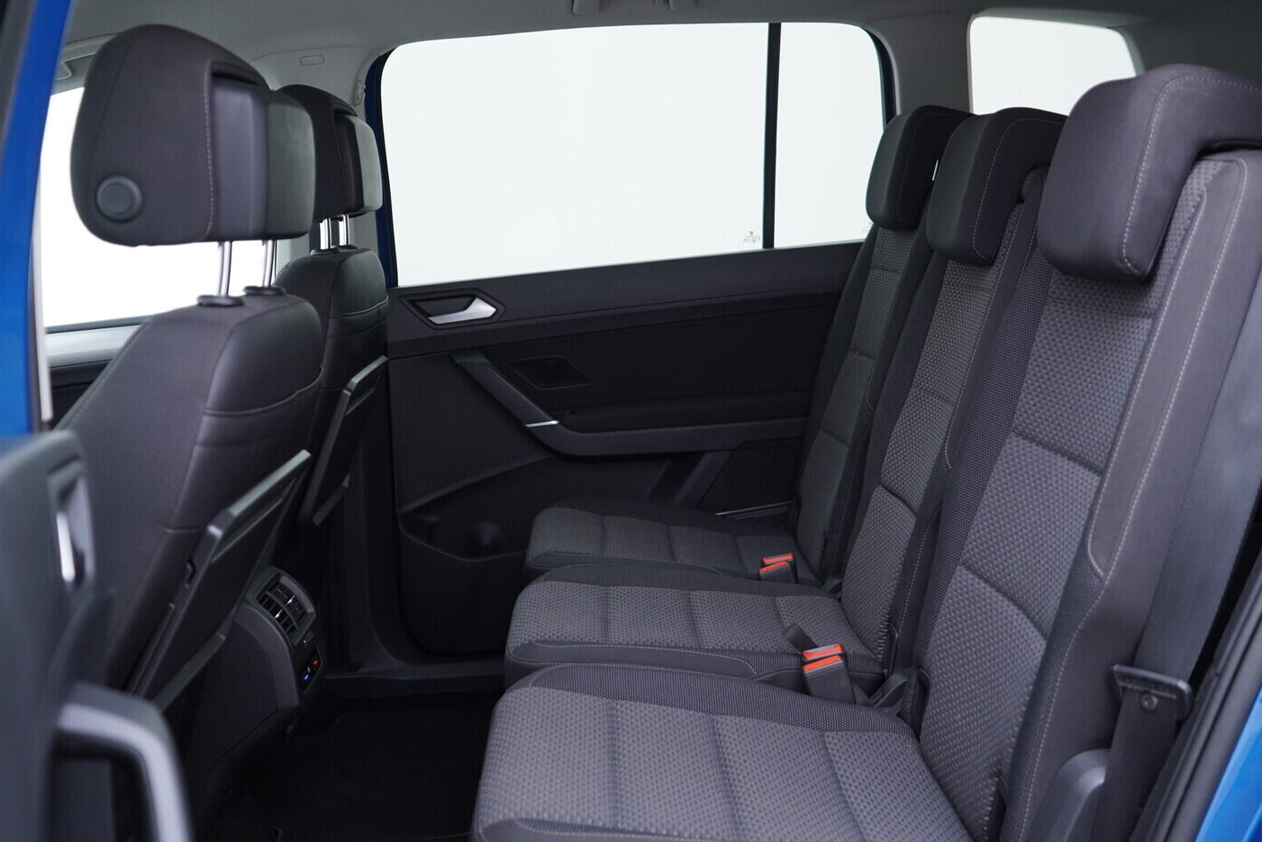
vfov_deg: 35.9
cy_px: 413
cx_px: 643
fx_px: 1297
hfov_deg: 51.9
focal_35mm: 37
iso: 250
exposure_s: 1/40
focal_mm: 24
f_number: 2.8
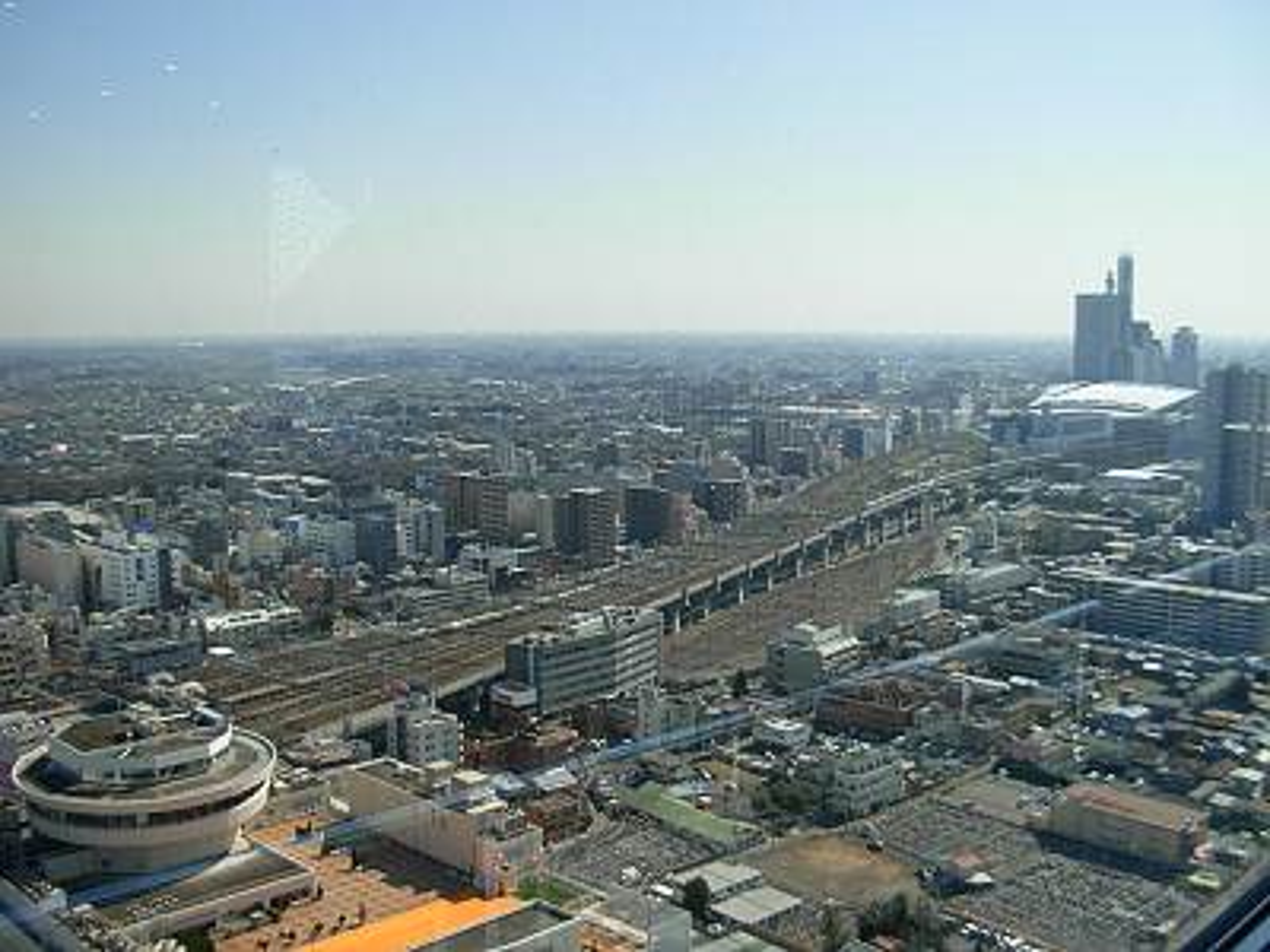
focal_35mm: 38
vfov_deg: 37.7
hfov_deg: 49.0
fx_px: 1394
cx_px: 635
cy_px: 476
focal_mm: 6.3
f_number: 2.9
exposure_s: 1/813
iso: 79
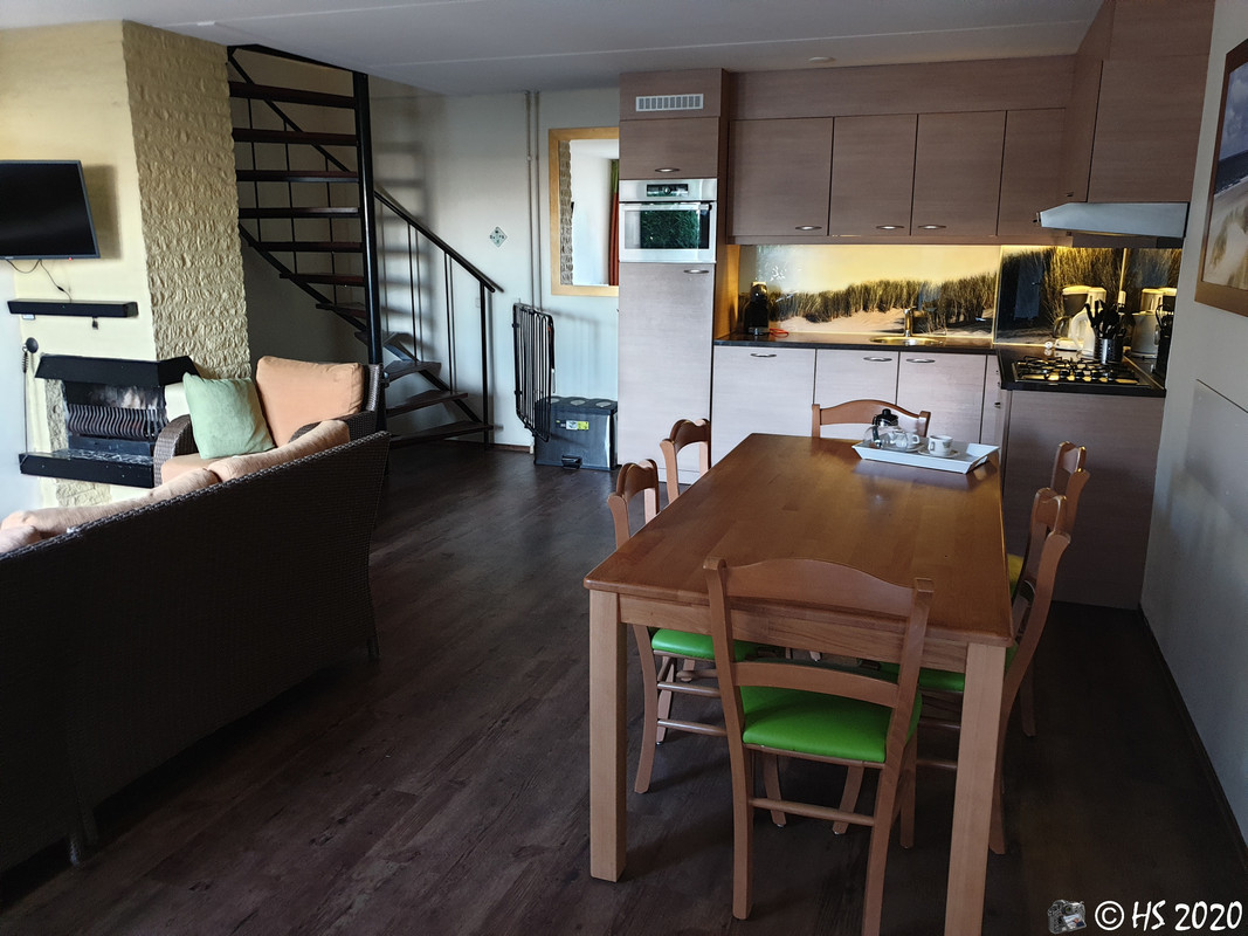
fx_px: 937
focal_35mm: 26
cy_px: 468
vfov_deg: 53.1
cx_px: 624
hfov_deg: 67.3
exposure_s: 1/22
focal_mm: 4.3
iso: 250
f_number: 1.5
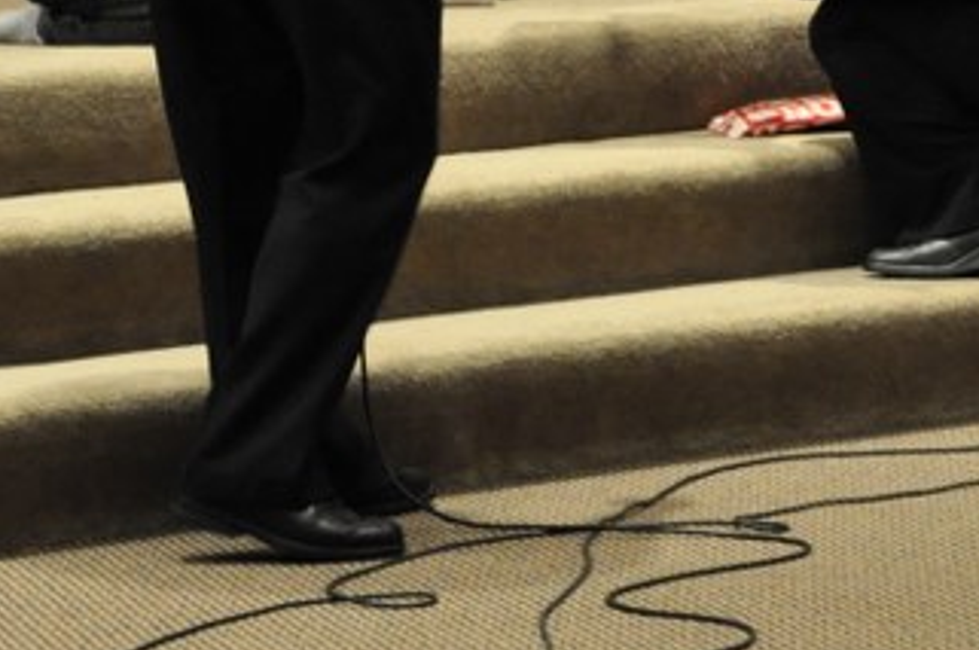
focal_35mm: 216
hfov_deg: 9.5
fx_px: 5854
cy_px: -110
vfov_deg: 6.3
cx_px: 820
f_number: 4.8
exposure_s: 1/60
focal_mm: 45
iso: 1600
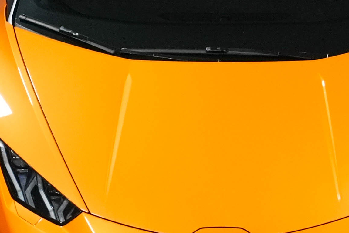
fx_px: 2502
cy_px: 18
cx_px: 230
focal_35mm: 258
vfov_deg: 5.3
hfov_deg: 8.0
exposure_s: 1/160
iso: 8000
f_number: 5
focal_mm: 70
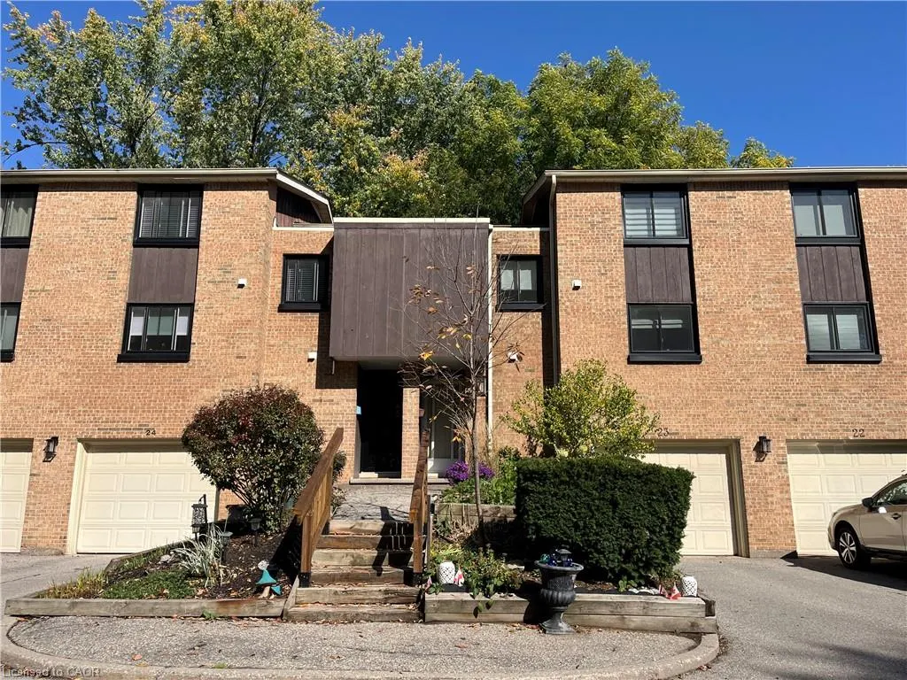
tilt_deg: +11.9
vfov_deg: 53.1
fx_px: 681
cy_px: 340
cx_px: 454
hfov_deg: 67.3
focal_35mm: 26
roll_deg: +0.2
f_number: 1.6
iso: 50
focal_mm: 5.1
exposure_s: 1/3215
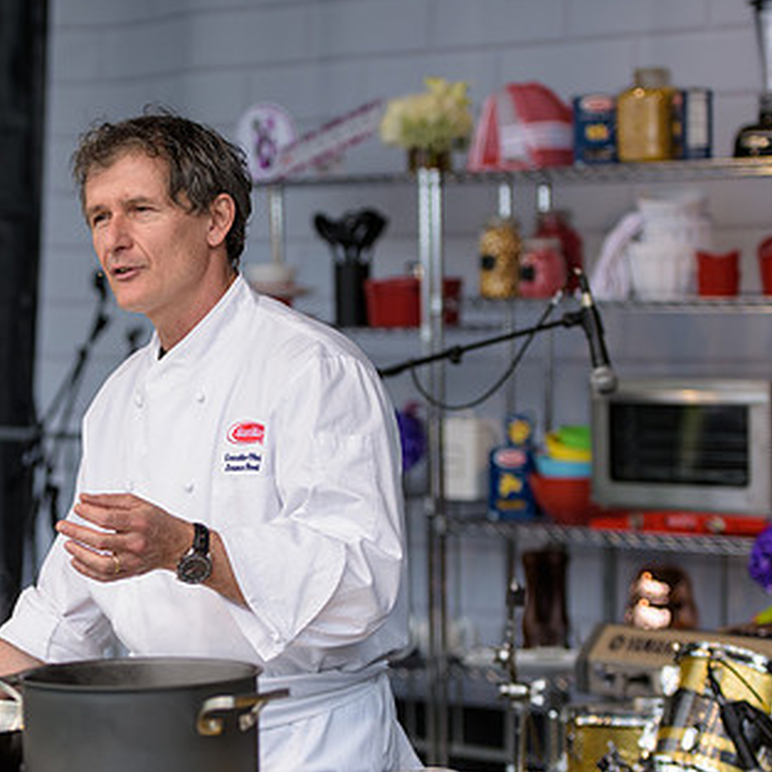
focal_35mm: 134
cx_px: 195
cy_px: 462
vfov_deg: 13.0
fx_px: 3381
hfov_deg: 13.0
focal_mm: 85
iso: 250
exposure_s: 1/1250
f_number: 3.2
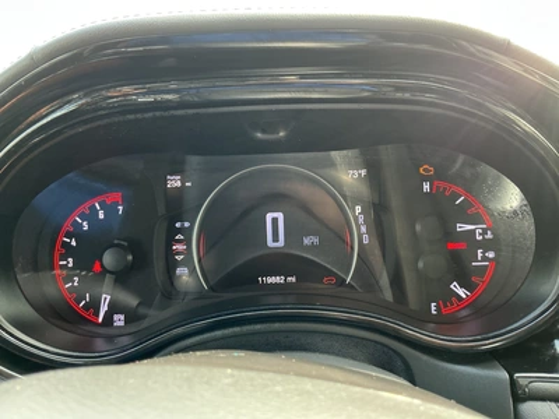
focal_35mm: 28
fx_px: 452
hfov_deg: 63.4
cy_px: 210
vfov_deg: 49.7
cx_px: 280
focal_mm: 3
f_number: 1.8
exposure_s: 1/60
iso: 125
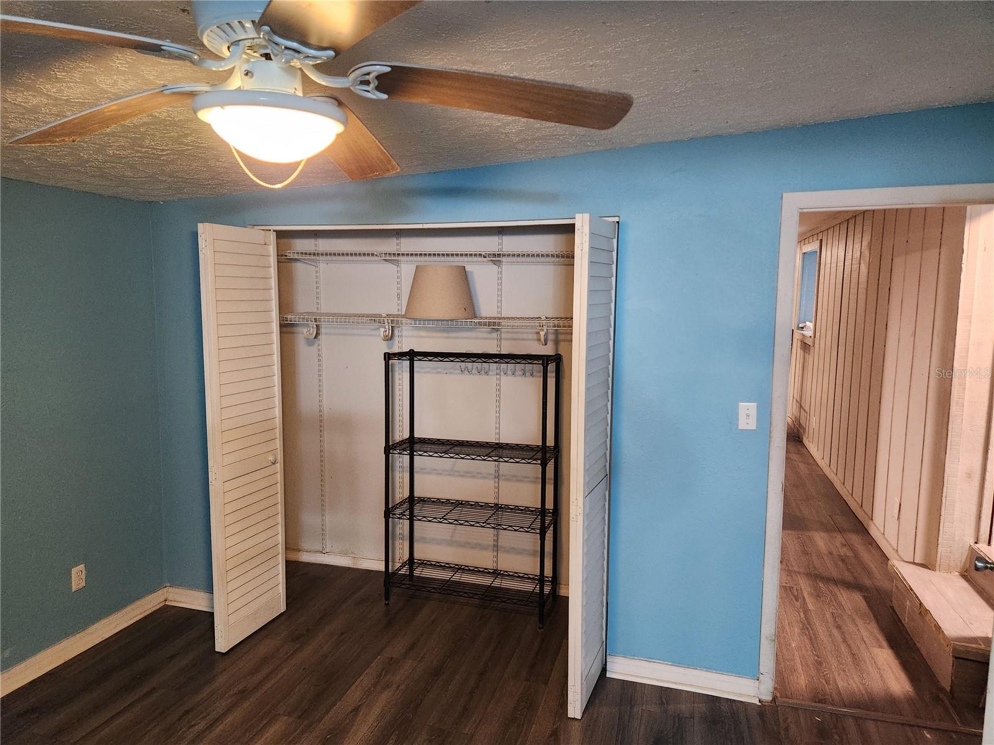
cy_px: 372
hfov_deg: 73.9
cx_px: 497
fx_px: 660
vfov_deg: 58.9
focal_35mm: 23
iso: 800
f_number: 1.8
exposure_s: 1/60
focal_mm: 5.4
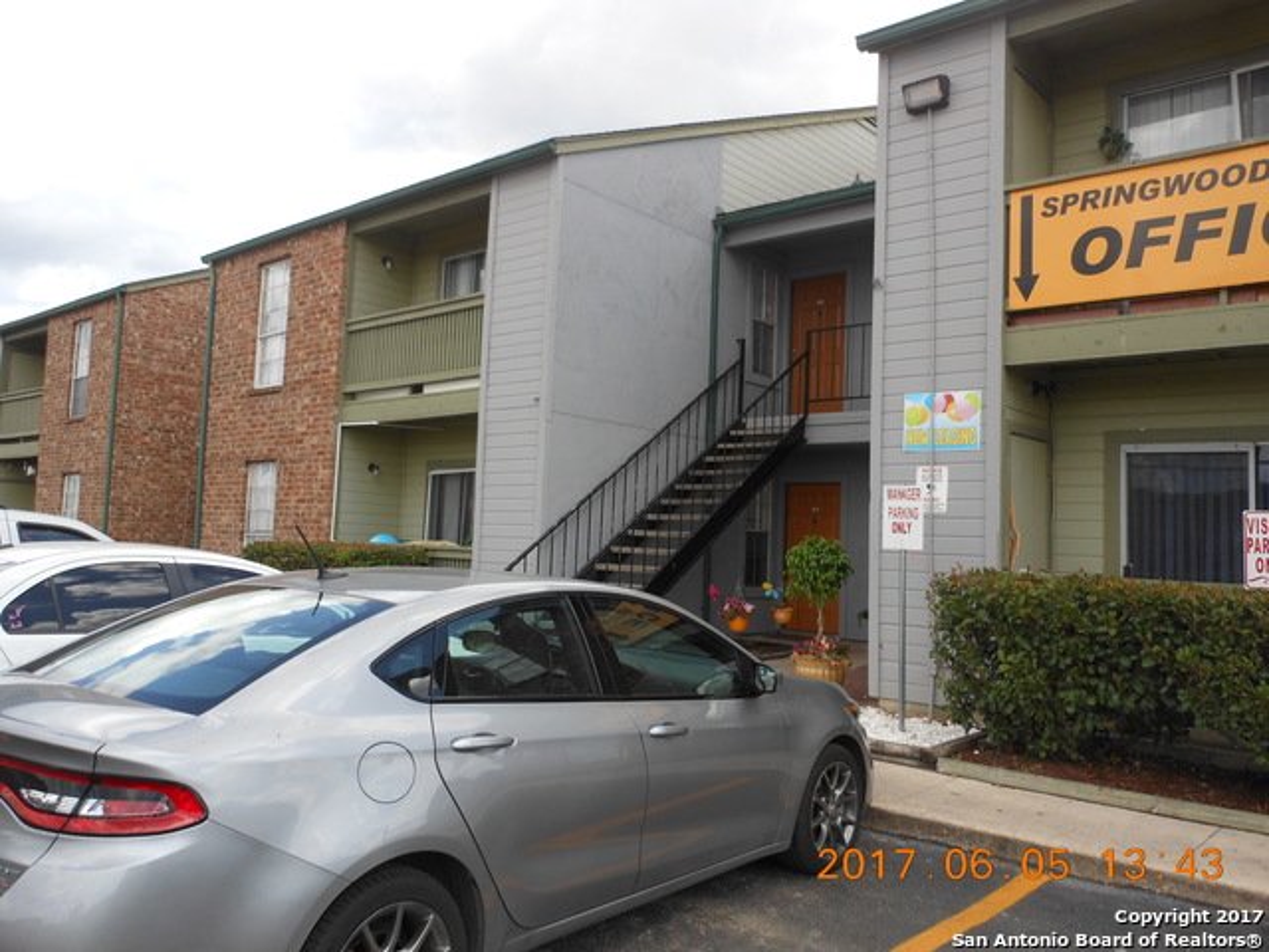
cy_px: 476
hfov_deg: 63.4
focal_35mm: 28
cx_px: 634
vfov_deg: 49.7
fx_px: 1026
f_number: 3.7
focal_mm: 5
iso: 80
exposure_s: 1/320
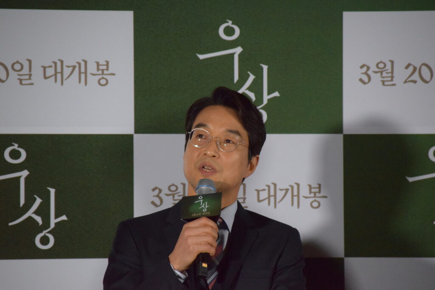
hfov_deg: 4.6
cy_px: 145
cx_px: 218
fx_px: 5438
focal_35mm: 450
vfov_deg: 3.1
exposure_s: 1/200
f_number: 6.3
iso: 6400
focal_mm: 300
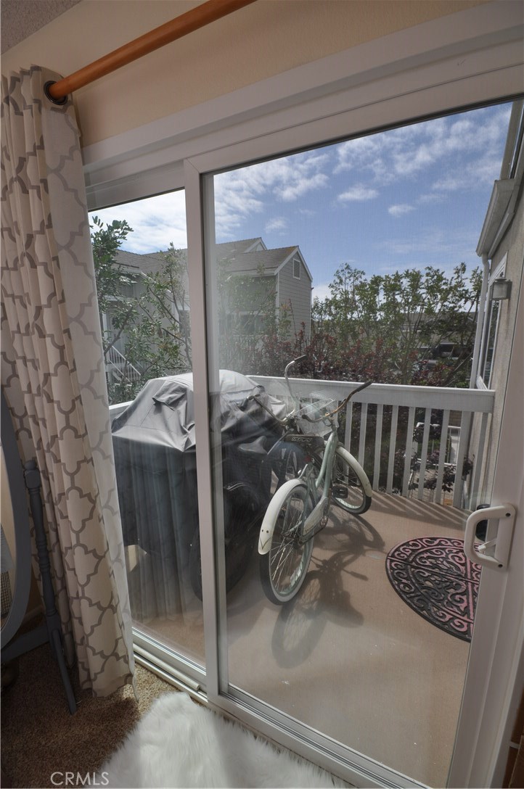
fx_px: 329
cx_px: 262
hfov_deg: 77.1
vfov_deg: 100.5
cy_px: 394
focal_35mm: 15
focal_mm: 10
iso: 200
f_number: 11
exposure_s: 1/200
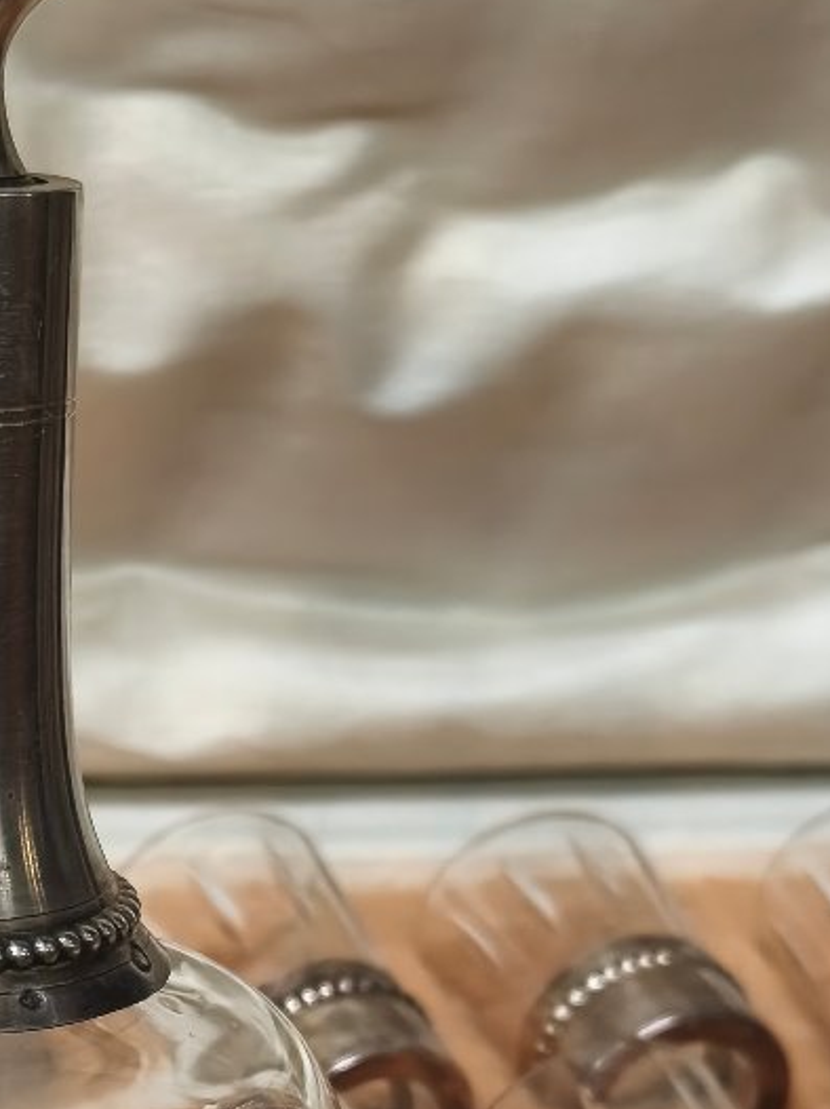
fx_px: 3360
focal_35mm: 105
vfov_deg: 18.6
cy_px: 867
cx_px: -32
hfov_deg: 13.8
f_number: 1.7
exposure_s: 1/33.3
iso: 1250
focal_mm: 6.06
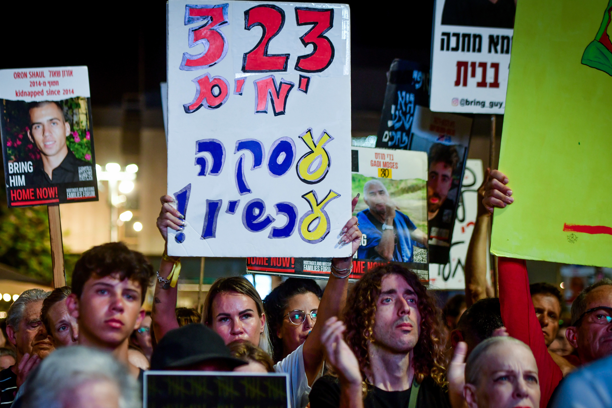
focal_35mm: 92
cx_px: 254
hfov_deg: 22.1
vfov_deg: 14.8
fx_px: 1564
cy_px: 260
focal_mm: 70
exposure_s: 1/200
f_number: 4.5
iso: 1000
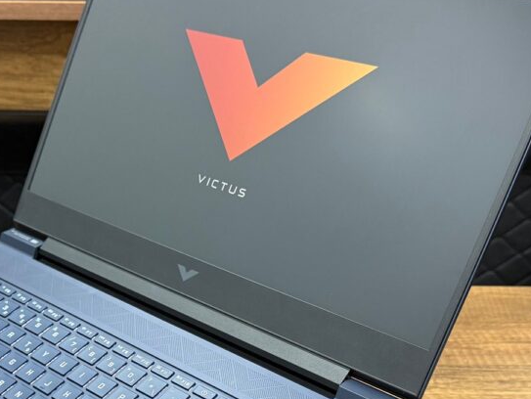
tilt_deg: -31.0
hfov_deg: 35.6
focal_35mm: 53
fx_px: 814
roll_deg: -1.0
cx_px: 153
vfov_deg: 26.7
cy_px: 352
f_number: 1.78
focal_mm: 6.76
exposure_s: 1/50
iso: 200
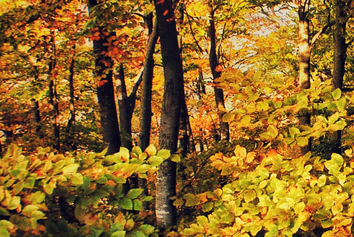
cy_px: 115
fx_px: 1132
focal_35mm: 115
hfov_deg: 17.2
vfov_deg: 12.0
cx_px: 381
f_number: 4
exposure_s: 1/200
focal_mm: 22
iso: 100
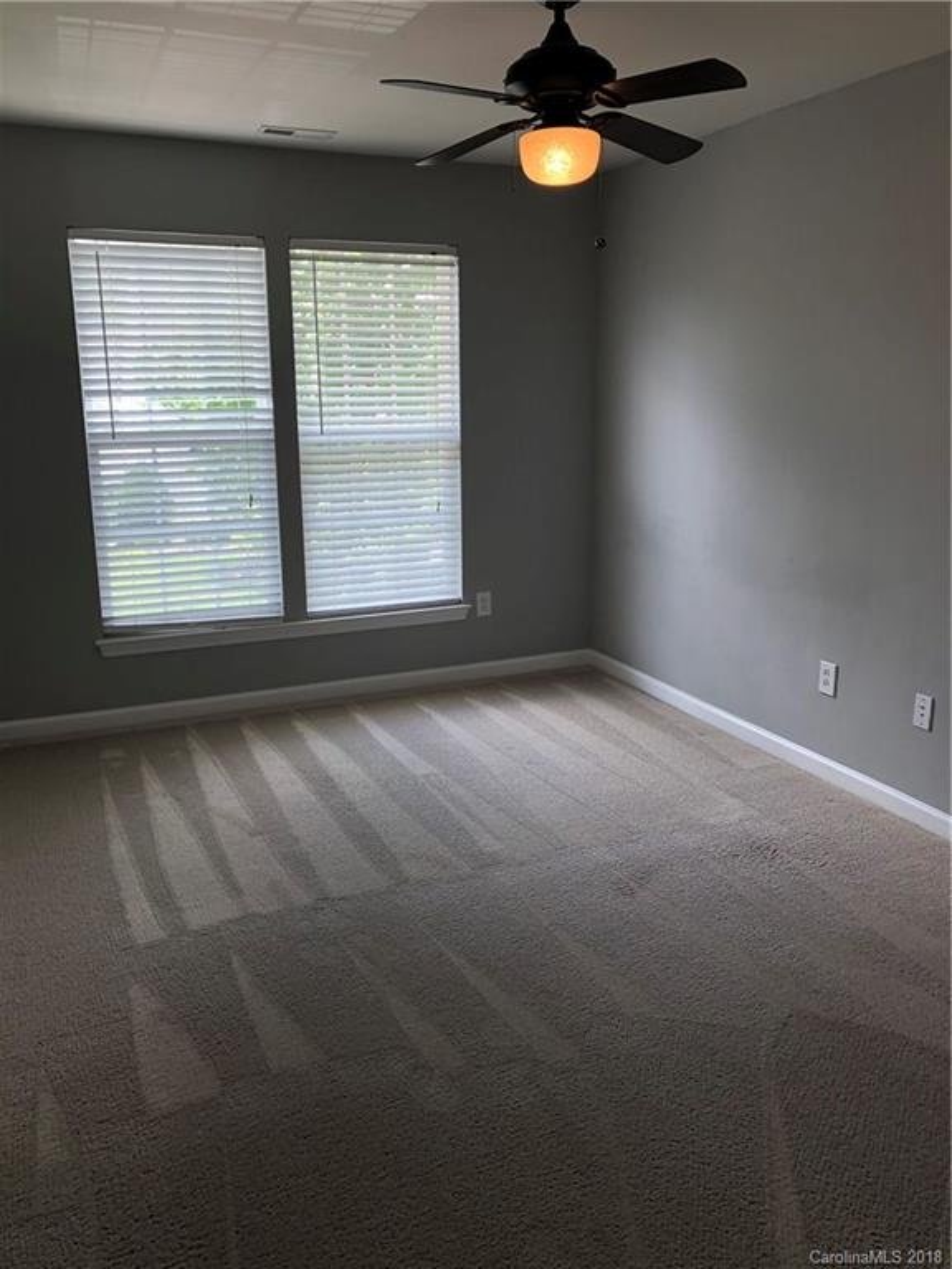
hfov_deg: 48.2
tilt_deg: -11.6
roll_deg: -0.5
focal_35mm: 29
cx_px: 476
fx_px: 1063
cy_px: 634
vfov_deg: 61.7
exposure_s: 1/120
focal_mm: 3.99
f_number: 1.8
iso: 50
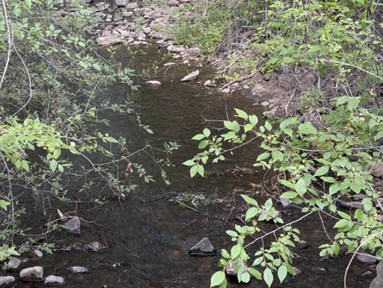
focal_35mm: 69
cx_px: 151
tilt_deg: -16.4
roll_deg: +1.1
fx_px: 764
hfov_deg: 28.1
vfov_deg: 21.2
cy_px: 87
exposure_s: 1/148
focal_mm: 6.76
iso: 50
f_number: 1.78
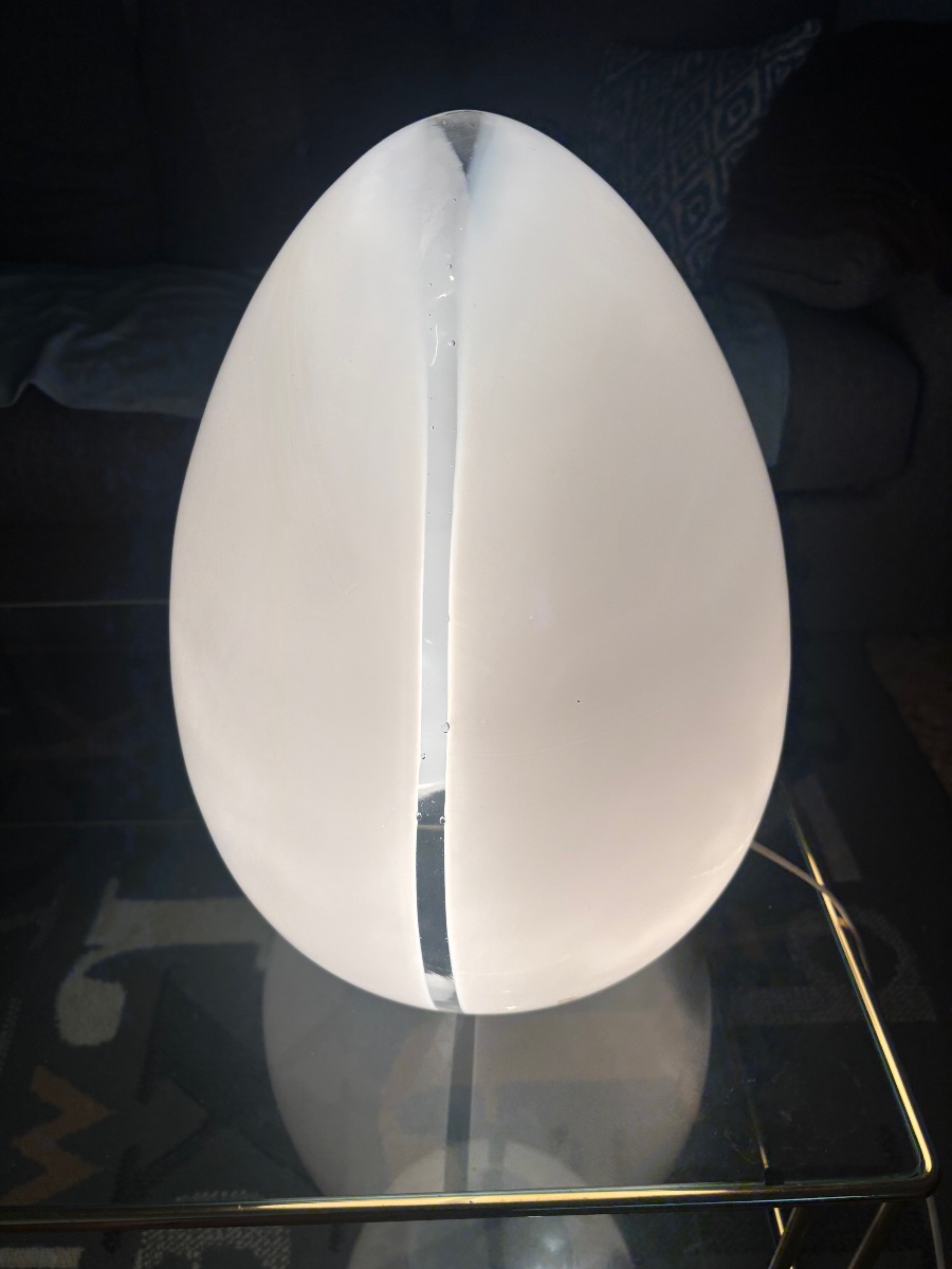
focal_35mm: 26
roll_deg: +1.5
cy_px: 634
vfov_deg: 67.3
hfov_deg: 53.1
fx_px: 953
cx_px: 476
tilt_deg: -36.2
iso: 32
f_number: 1.6
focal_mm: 5.96
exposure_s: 1/111
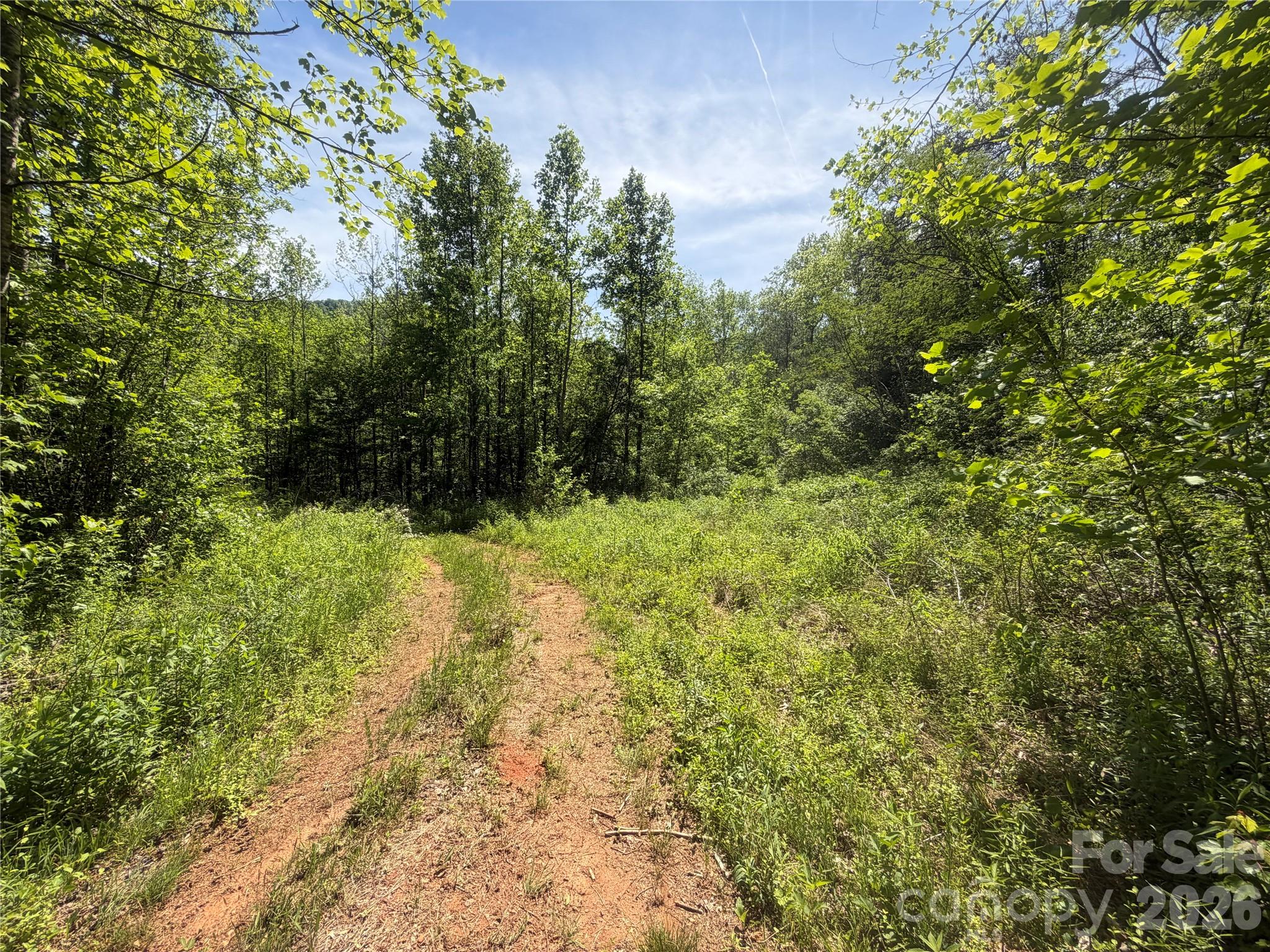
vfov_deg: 85.7
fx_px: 514
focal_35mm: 14
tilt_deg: -2.0
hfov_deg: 102.1
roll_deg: -0.1
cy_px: 476
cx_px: 635
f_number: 2.2
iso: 32
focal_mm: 2.22
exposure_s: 1/770
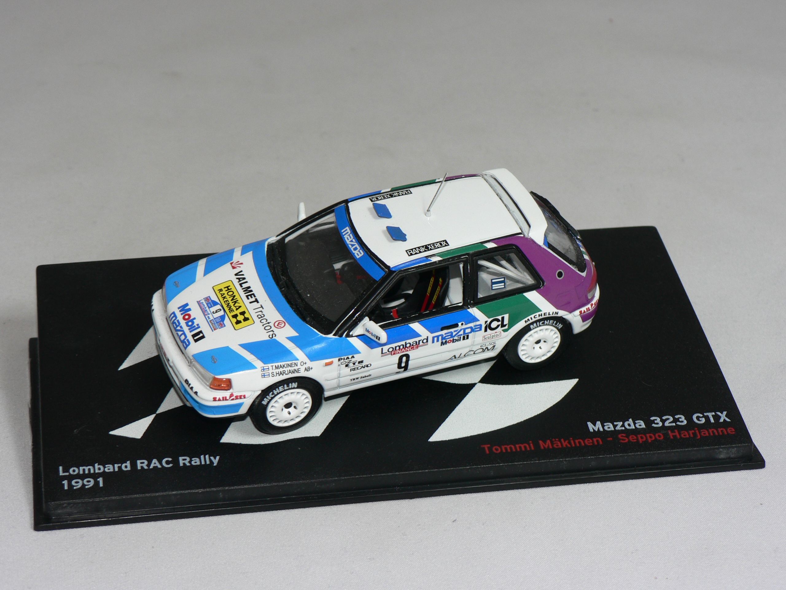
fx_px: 1862
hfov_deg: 23.8
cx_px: 393
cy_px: 295
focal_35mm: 82
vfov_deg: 18.0
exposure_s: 1/60
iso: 80
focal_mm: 13.7
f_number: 4
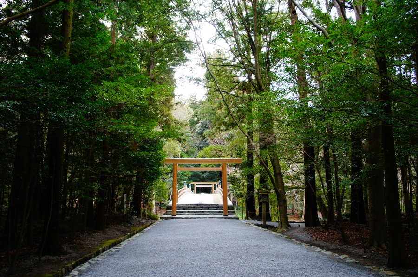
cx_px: 209
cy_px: 138
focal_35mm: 30
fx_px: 348
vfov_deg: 43.5
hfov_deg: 62.0
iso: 500
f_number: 4
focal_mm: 20
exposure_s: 1/60
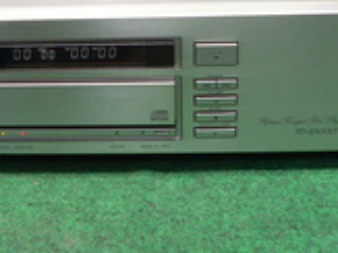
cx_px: 66
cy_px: 43
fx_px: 820
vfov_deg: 17.4
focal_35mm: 84
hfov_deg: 23.0
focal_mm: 6
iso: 200
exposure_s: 1/13
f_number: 2.8
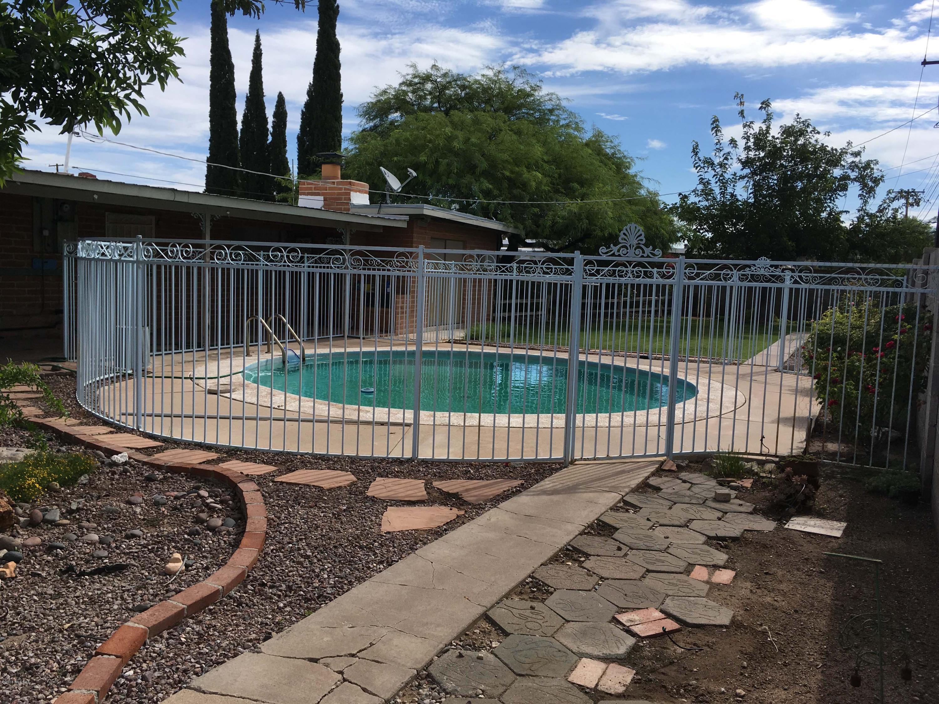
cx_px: 470
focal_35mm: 29
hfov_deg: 61.7
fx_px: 787
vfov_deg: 48.2
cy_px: 352
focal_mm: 4.15
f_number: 2.2
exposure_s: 1/2079
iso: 25
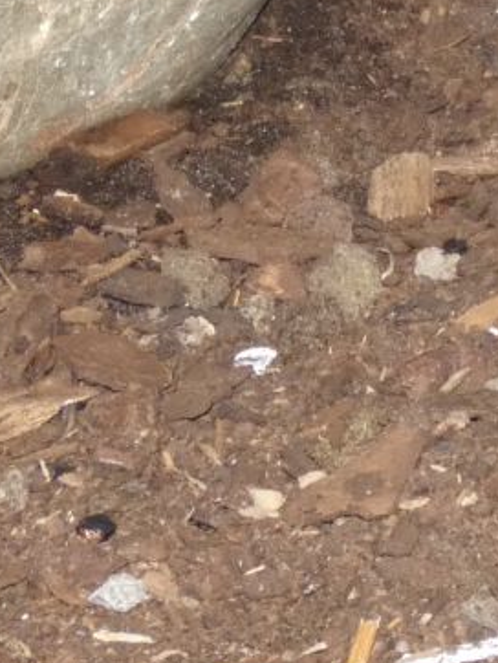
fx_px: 6399
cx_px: 1445
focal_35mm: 334
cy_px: -427
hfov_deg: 4.3
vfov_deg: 5.8
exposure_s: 1/60
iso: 250
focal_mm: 11.3
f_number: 4.2
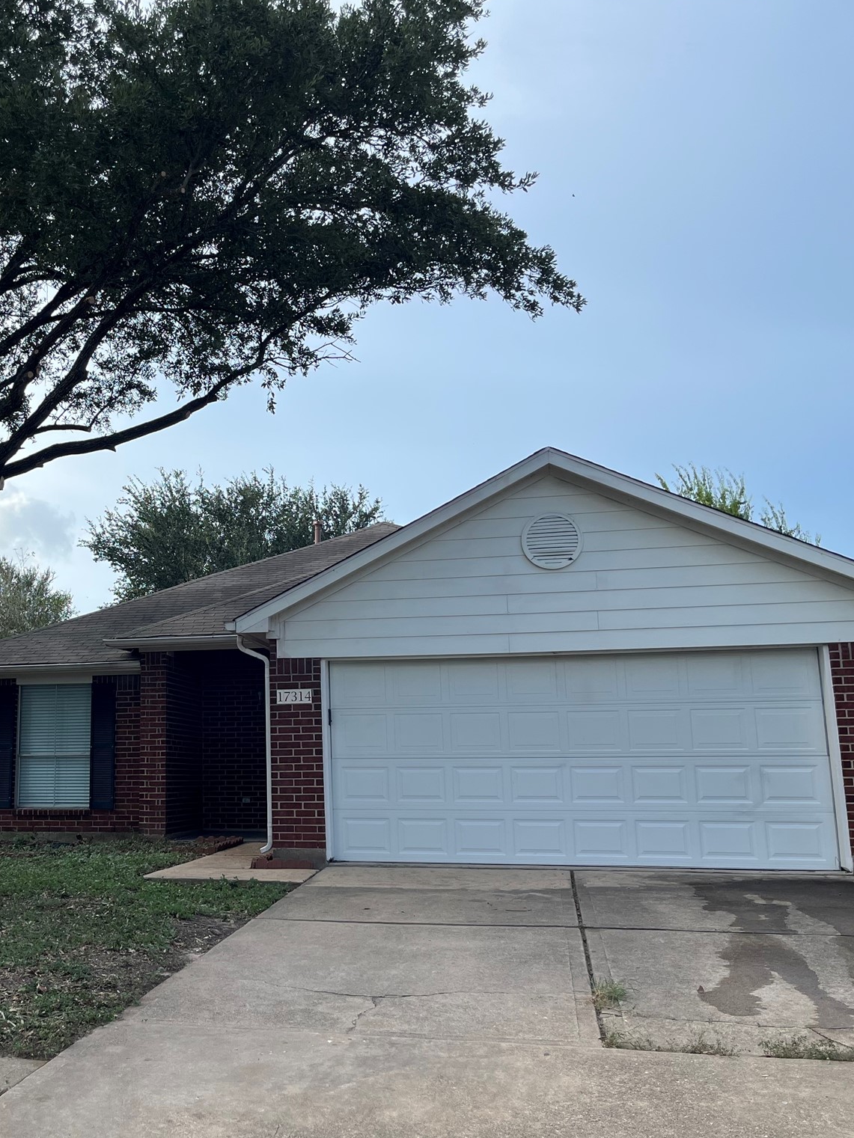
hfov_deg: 39.6
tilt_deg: +10.1
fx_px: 1151
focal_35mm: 35
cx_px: 216
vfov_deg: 52.6
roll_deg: +2.5
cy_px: 567
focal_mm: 5.1
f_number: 1.6
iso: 50
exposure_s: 1/2062
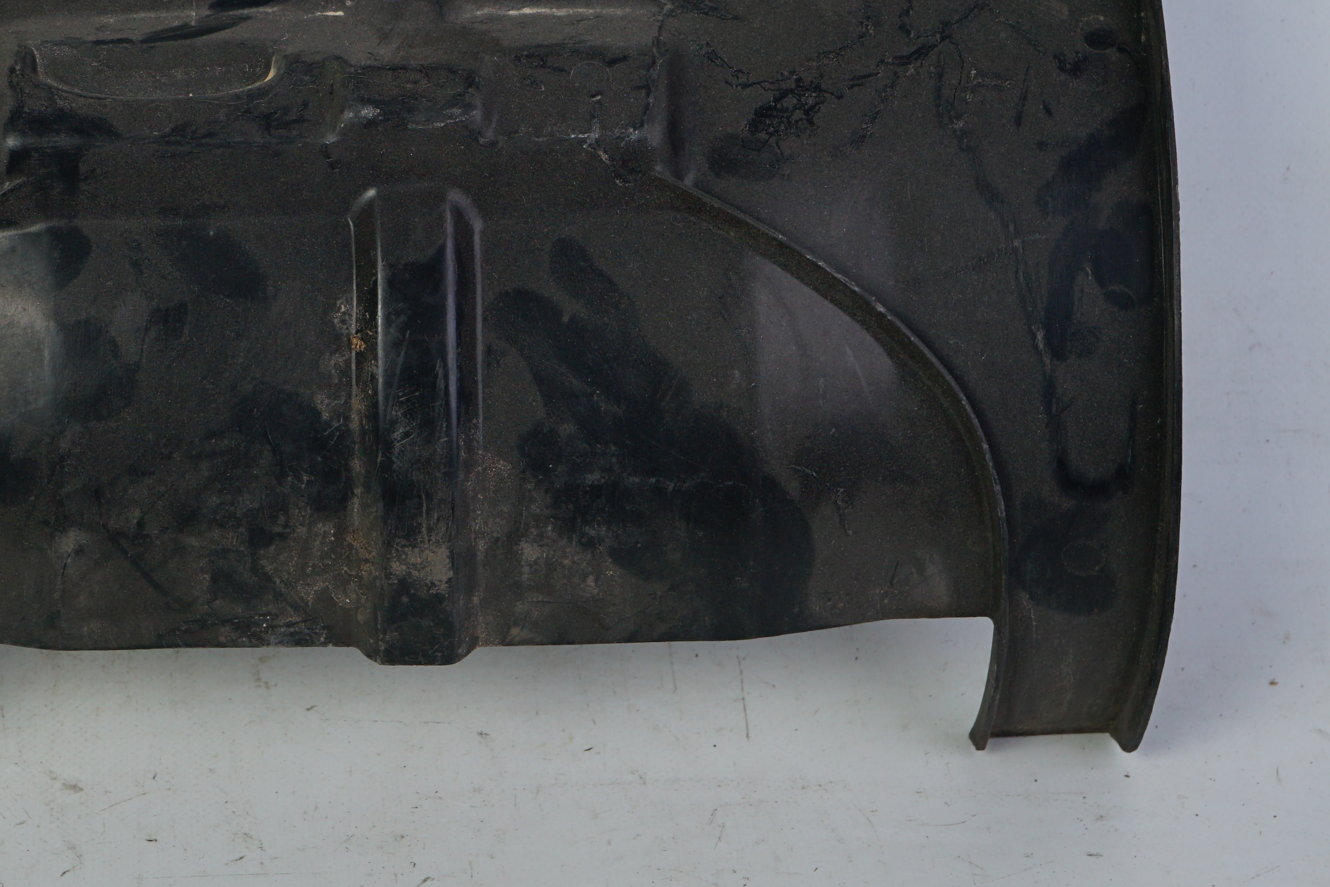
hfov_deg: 21.4
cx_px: 416
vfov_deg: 14.3
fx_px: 3509
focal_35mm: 95
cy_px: 152
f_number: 8
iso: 200
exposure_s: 1/160
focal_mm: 48
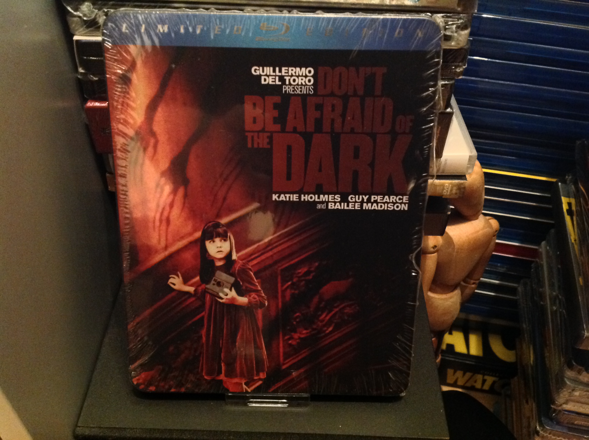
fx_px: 595
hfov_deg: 52.7
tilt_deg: -42.9
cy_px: 220
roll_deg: -1.9
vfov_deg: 40.6
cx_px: 294
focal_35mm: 35
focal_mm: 4.28
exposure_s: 1/15
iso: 800
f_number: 2.4
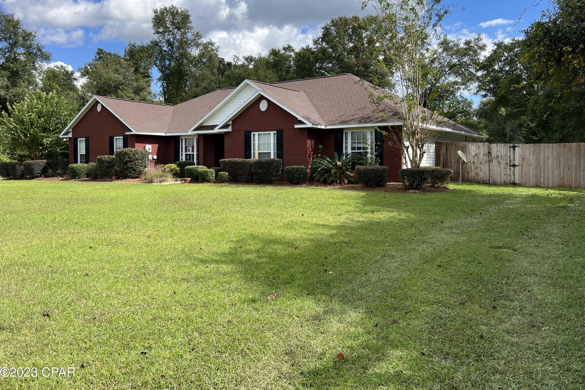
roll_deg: -0.1
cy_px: 166
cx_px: 302
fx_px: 455
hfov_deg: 65.5
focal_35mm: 28
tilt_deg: -0.7
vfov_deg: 46.3
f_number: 1.5
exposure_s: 1/2083
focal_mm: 5.7
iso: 50
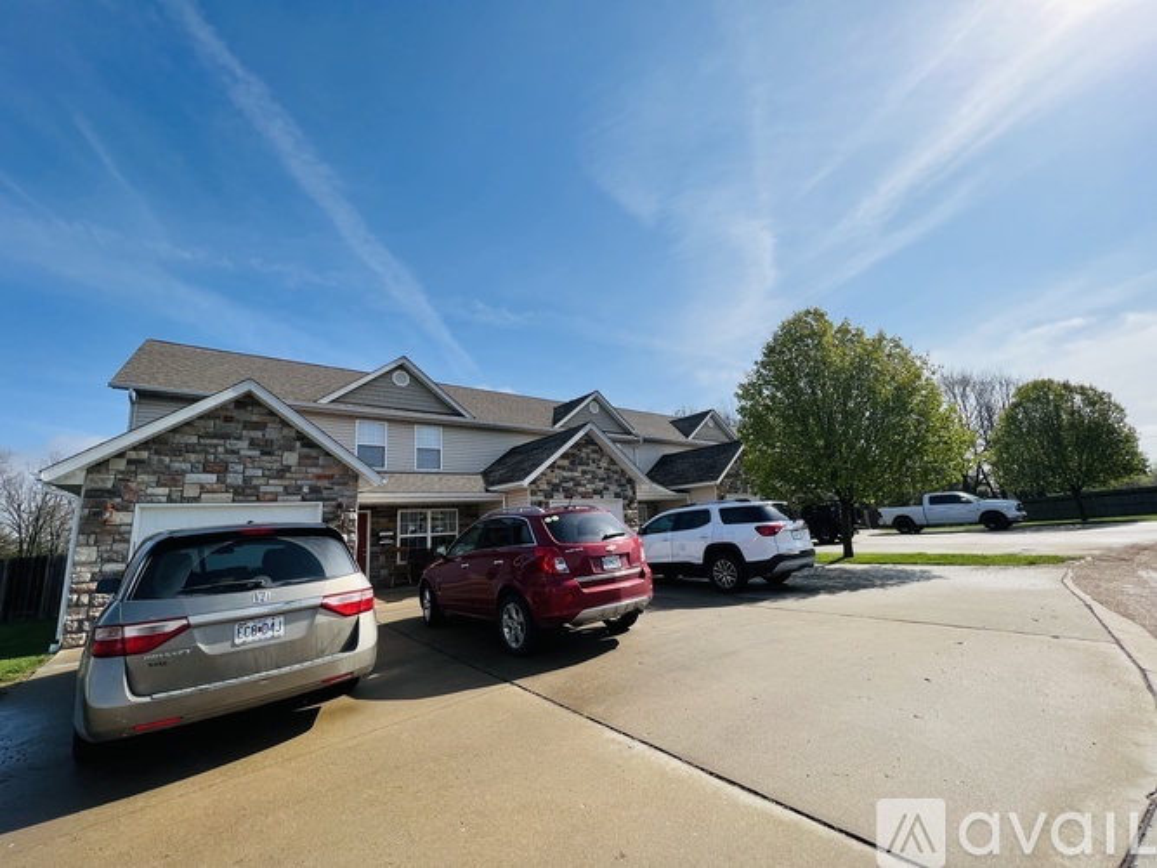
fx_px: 434
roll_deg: +2.5
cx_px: 578
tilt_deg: +10.7
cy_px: 434
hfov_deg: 106.2
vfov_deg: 89.9
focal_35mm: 13
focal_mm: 1.57
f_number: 1.8
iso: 32
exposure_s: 1/2538
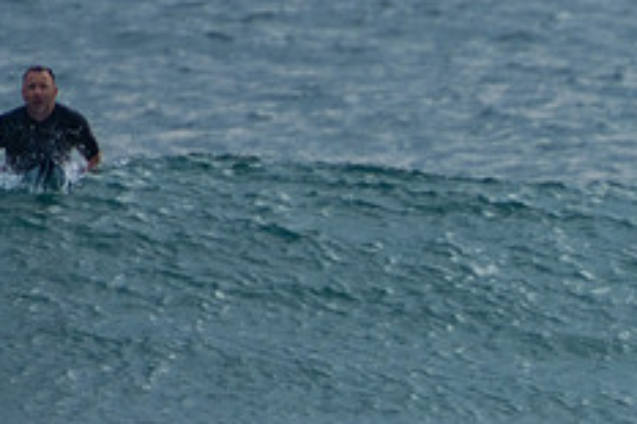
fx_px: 26416
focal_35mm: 1494
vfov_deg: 0.9
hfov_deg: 1.4
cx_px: 782
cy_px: 505
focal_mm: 400
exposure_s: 1/400
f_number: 5.6
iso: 360
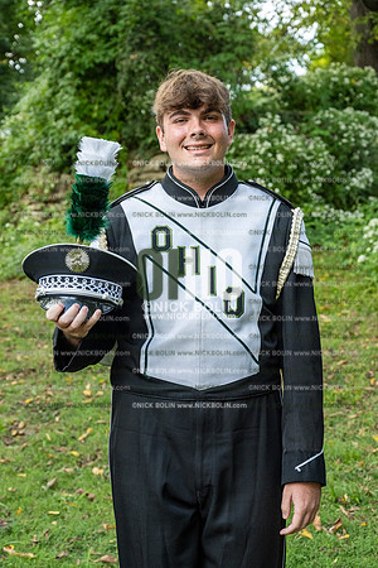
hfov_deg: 23.8
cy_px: 284
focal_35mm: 57
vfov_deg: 35.1
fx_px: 898
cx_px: 189
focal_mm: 57
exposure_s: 1/640
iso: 1000
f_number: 5.6
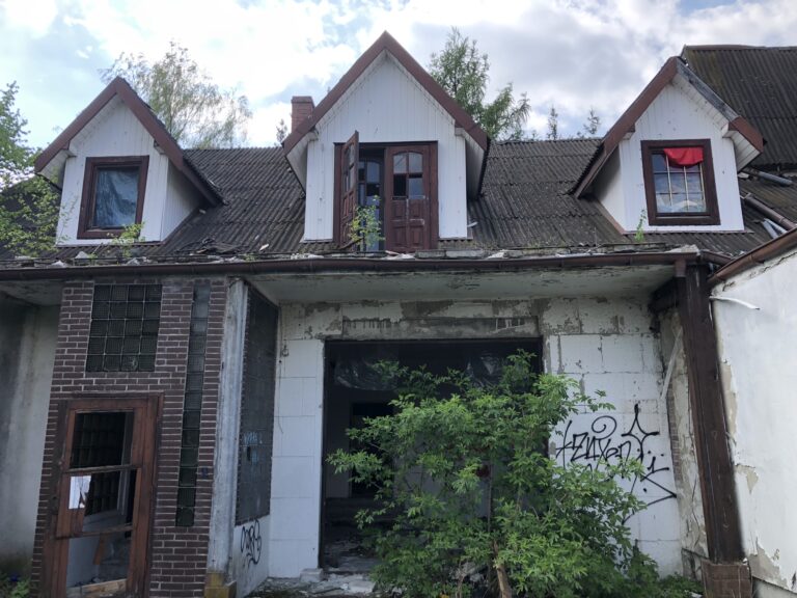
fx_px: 645
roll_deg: +0.1
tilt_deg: +12.9
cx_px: 398
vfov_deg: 49.7
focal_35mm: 28
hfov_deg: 63.4
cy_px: 299
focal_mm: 3.99
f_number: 1.8
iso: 20
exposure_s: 1/533
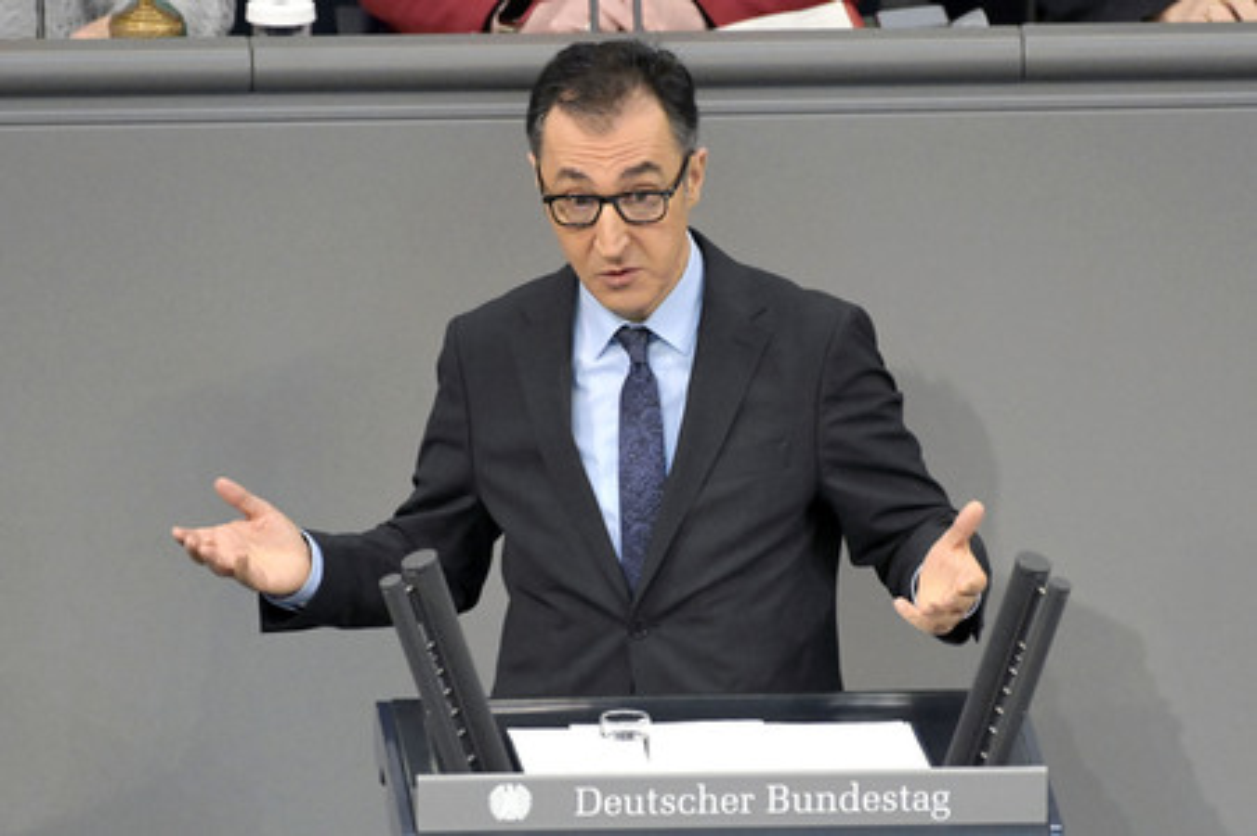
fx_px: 17445
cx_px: 628
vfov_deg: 2.7
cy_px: 418
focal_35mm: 500
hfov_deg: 4.1
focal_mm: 500
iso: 12800
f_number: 5.6
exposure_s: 1/400
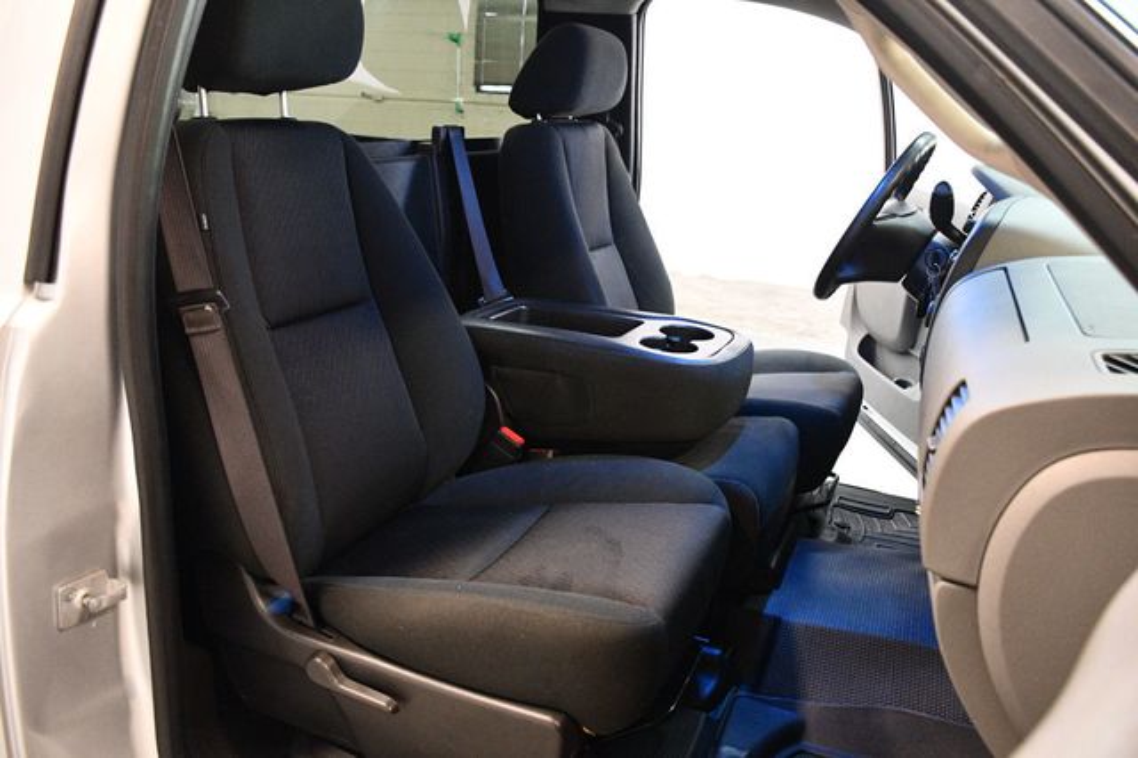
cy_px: 379
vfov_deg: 43.6
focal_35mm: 30
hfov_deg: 62.0
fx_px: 948
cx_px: 569
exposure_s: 1/60
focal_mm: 20
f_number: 3.5
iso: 4000
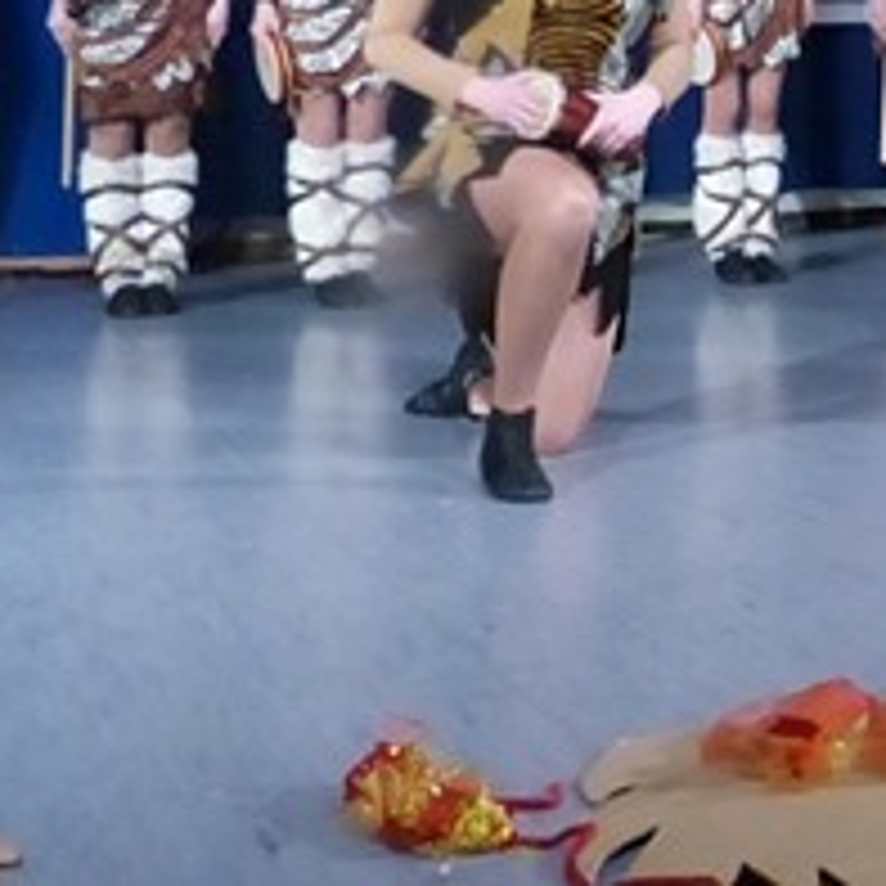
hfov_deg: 20.2
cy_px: -16
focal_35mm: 80
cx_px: 1093
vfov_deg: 20.9
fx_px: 2317
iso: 1600
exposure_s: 1/125
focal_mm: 5.3
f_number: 4
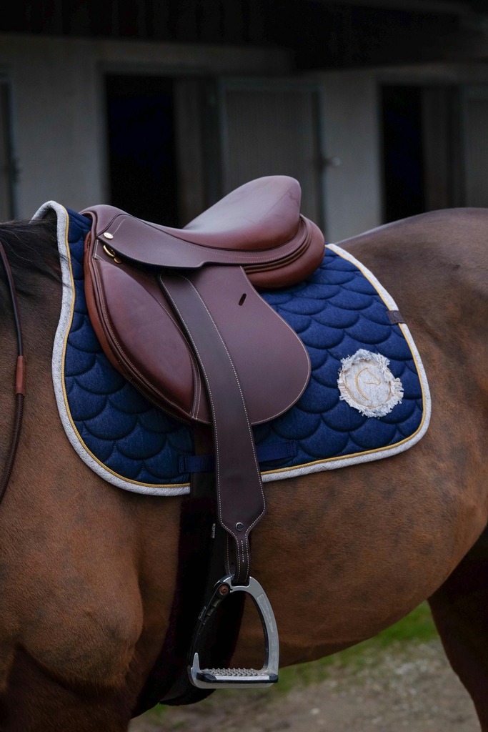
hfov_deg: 11.6
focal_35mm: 118
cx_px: 244
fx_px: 2398
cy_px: 366
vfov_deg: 17.3
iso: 640
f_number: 4
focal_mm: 78.8
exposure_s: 1/500
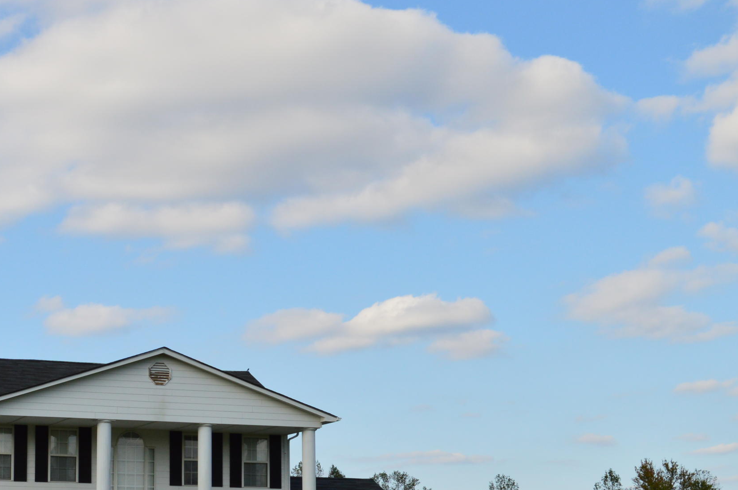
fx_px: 1556
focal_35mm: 76
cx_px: 171
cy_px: 402
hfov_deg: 26.3
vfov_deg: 17.7
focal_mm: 28
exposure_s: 1/500
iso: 400
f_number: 11
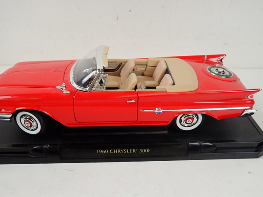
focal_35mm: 25
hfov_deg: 69.4
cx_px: 126
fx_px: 190
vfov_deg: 54.0
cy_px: 129
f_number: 2
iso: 200
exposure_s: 1/100
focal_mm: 3.33
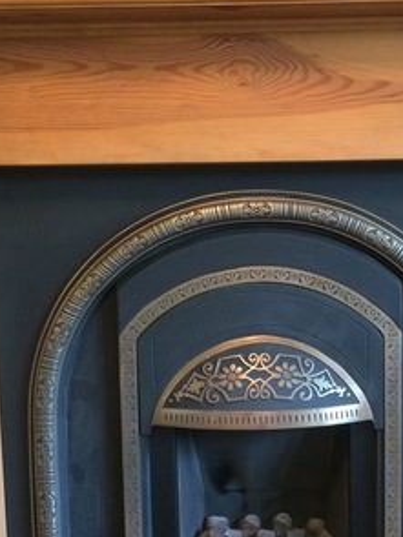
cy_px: 359
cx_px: 264
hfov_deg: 24.7
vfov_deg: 32.4
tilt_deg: -10.5
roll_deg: +1.9
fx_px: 917
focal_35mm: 59
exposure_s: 1/33
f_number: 2.2
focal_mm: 4.15
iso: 320
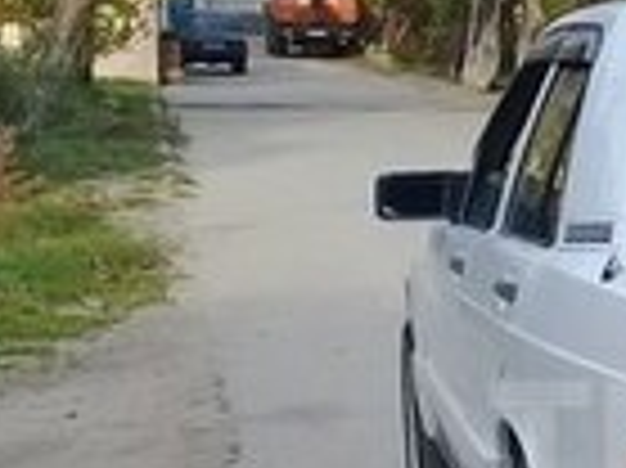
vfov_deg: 10.0
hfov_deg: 12.7
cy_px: 448
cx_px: 950
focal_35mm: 147
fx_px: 2656
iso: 50
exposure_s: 1/427
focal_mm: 3.3
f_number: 2.2
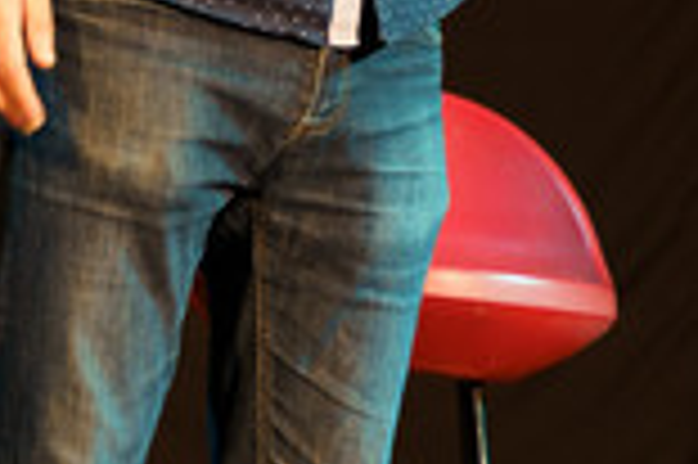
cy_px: -412
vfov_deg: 4.7
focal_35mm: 289
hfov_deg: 7.1
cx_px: 248
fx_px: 5597
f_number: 3.5
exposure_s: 1/80
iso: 800
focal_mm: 70
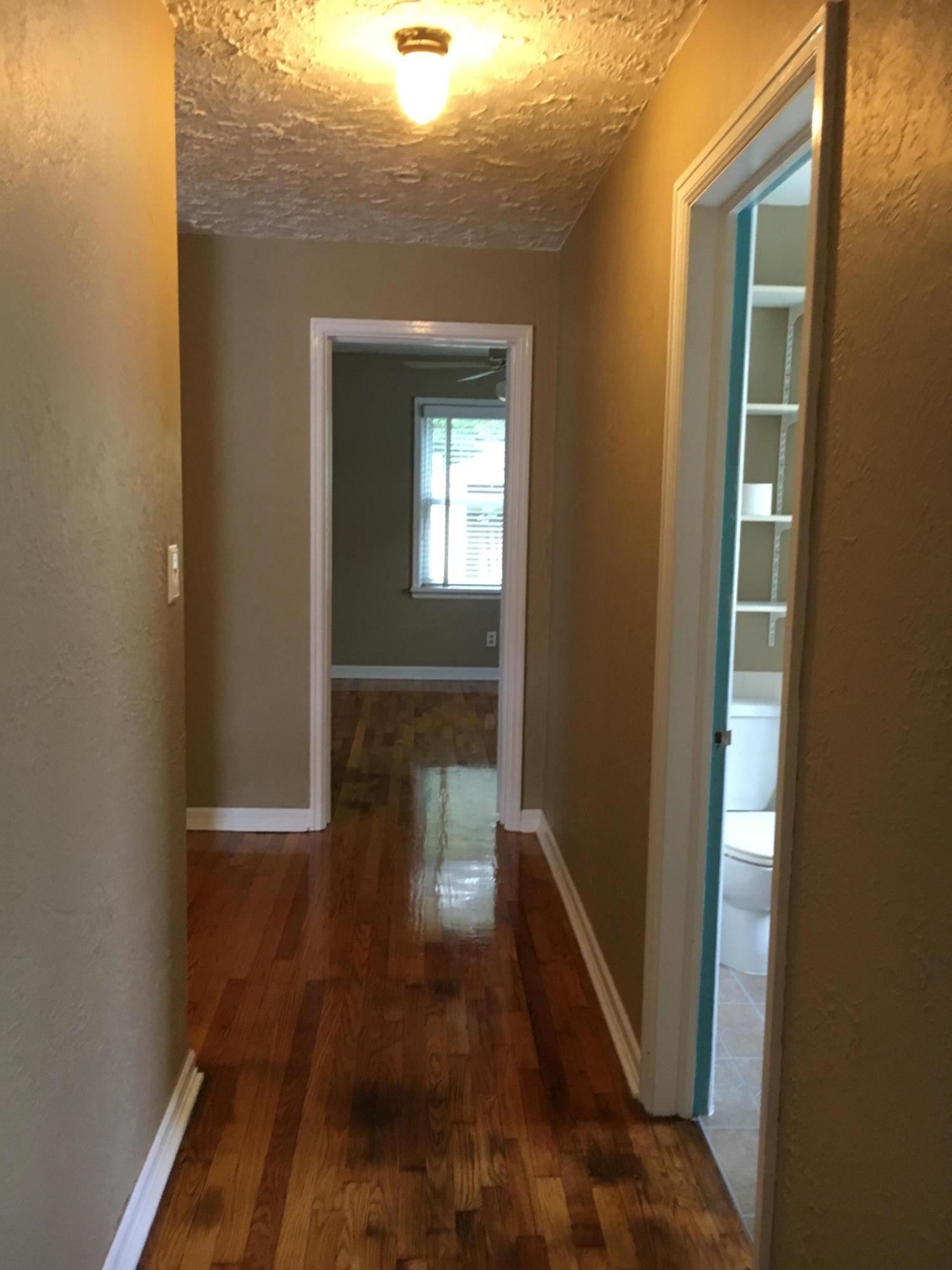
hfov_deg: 48.2
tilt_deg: -5.5
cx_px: 476
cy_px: 635
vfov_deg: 61.7
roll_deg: -1.8
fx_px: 1063
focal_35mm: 29
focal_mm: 4.15
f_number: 2.2
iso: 160
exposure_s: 1/30
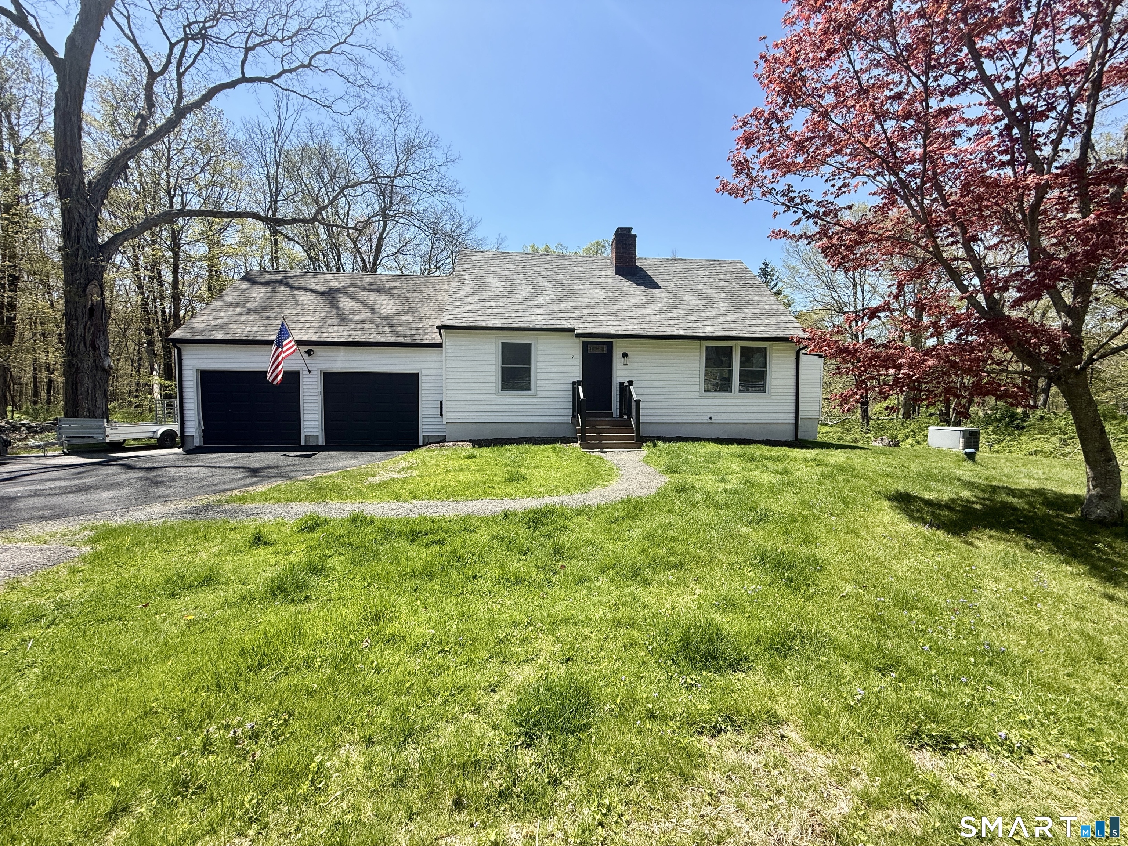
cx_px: 564
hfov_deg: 102.1
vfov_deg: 85.7
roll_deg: -1.0
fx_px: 456
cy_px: 423
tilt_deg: -1.8
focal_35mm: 14
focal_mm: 2.22
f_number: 2.2
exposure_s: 1/1001
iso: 50
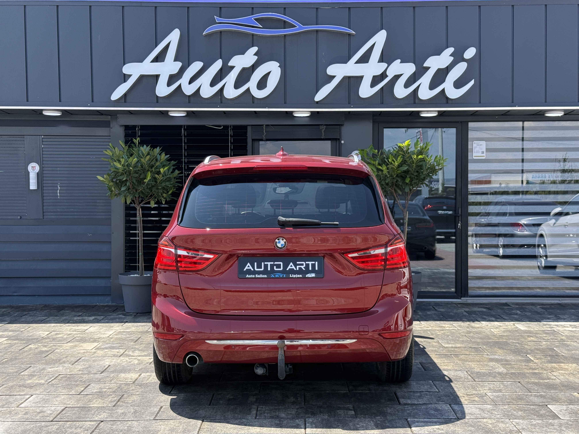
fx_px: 803
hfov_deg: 39.7
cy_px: 217
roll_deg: +0.1
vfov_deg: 30.3
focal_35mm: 48
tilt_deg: -0.4
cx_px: 290
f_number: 1.78
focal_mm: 6.76
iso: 64
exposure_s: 1/1133
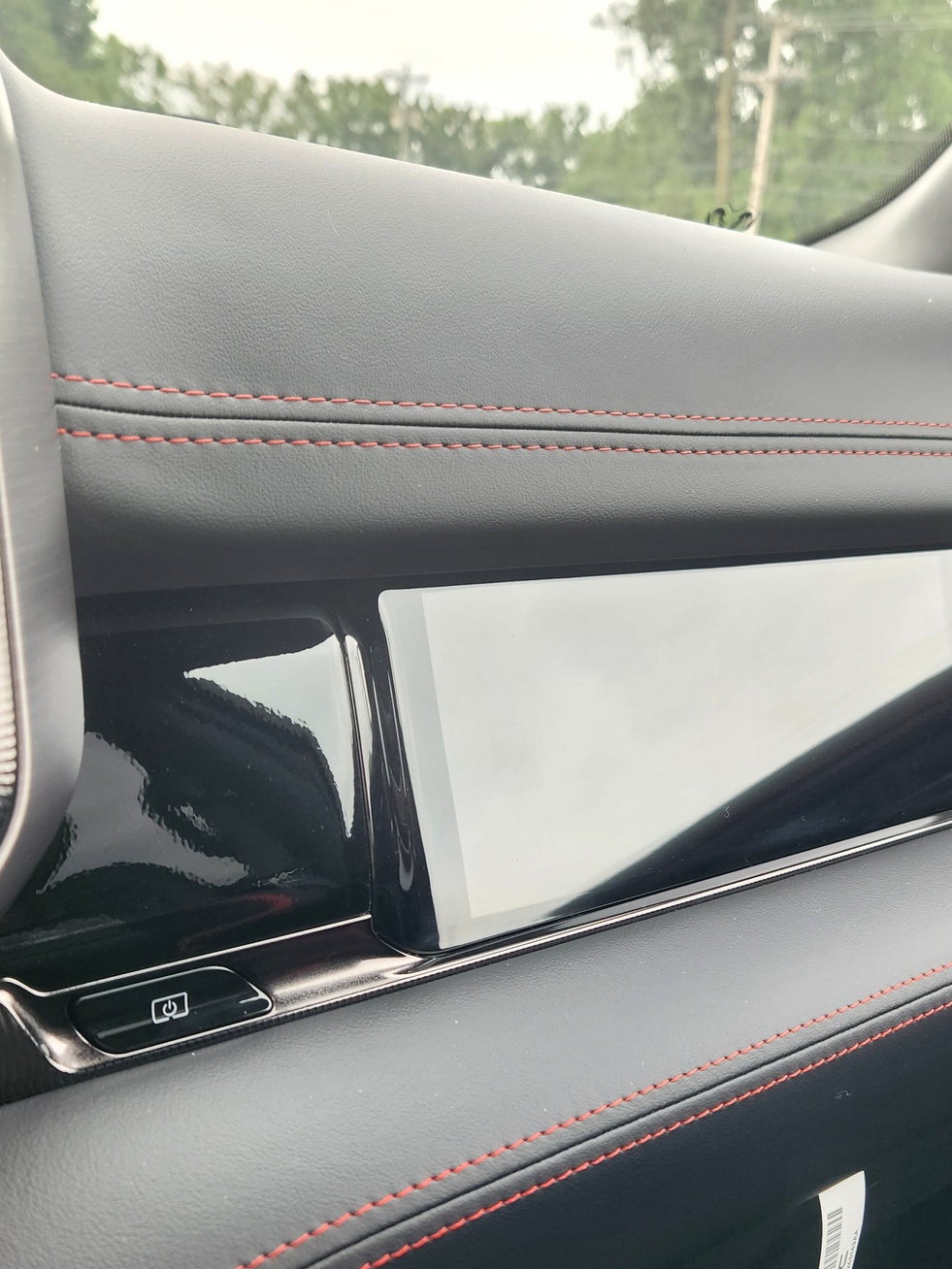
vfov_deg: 51.2
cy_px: 727
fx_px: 1320
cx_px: 489
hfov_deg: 39.7
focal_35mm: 36
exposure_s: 1/180
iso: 50
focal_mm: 5.4
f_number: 1.8
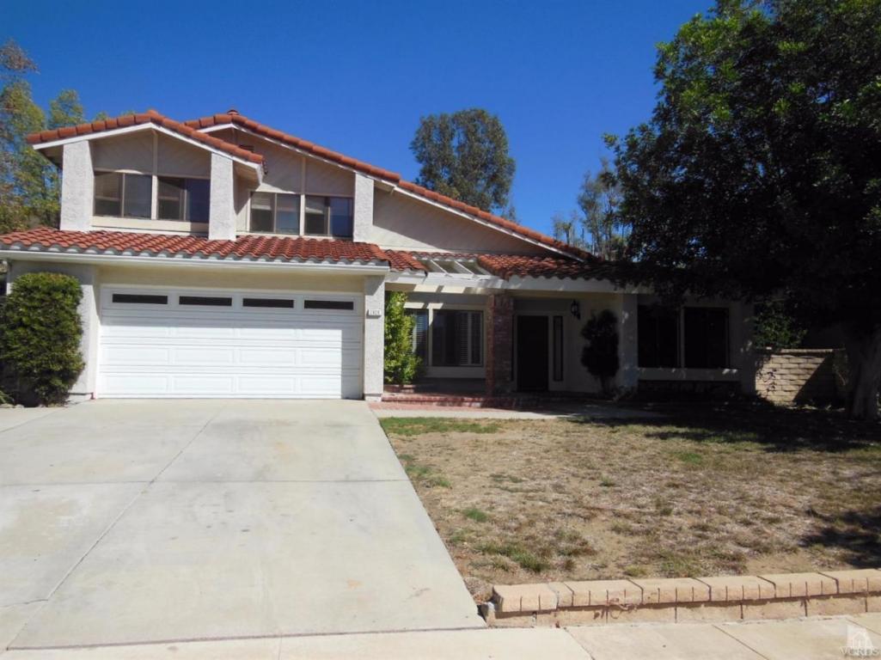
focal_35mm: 25
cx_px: 440
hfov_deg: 69.4
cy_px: 330
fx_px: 636
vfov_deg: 54.9
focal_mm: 4.5
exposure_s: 1/1500
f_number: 3.5
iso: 125
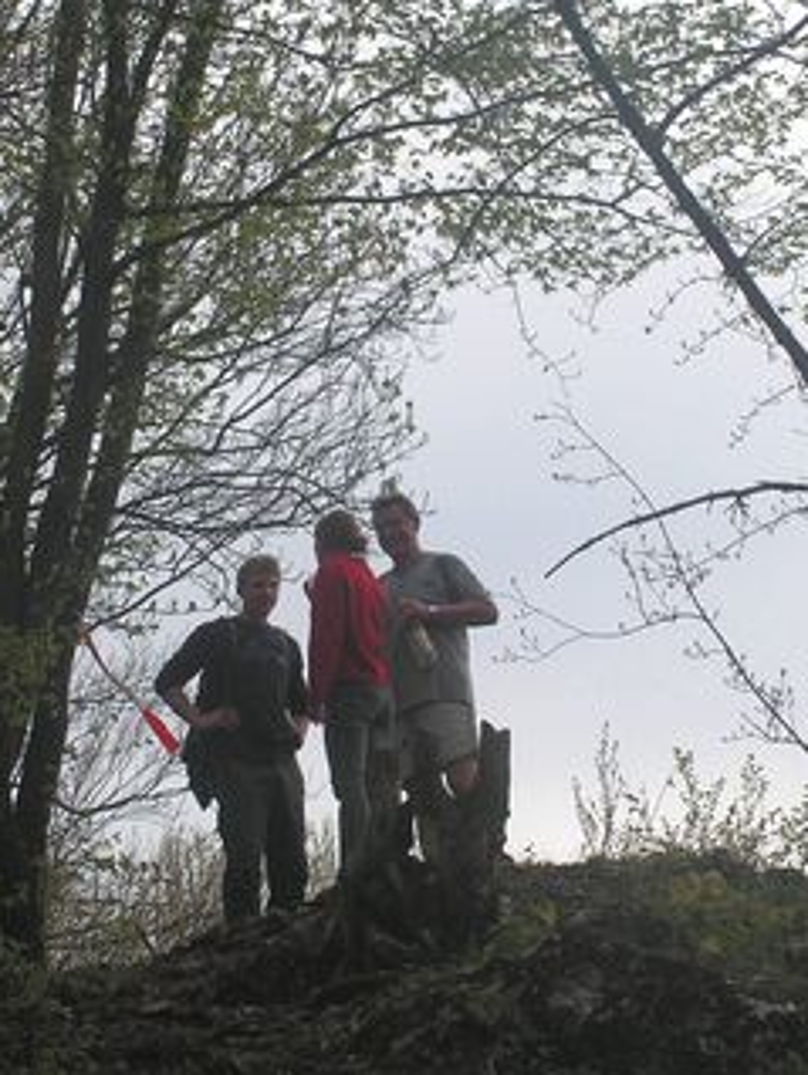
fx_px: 3823
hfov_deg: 12.1
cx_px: 325
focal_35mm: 123
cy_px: 595
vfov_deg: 16.0
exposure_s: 1/640
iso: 50
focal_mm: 14.5
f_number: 3.3
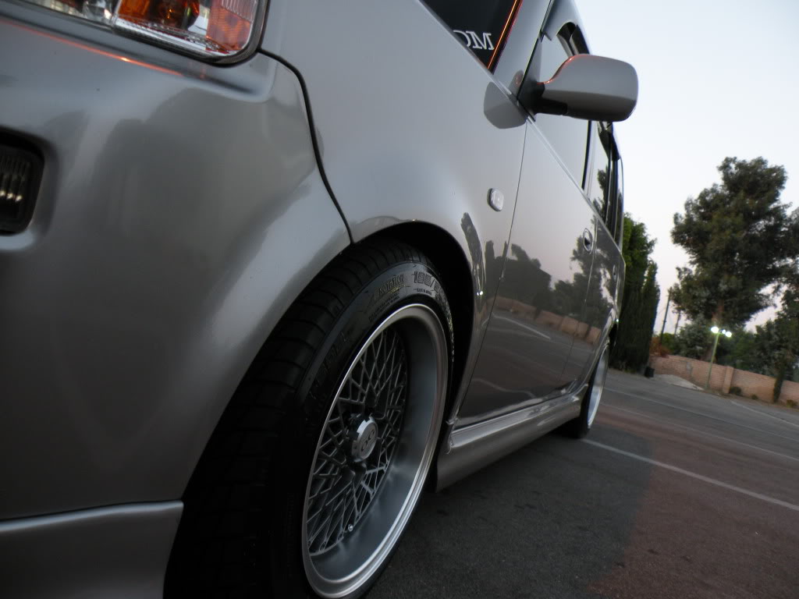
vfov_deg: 51.4
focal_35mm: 27
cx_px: 400
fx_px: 623
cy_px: 300
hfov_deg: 65.3
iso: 100
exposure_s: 1/15
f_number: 2.8
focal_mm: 4.7
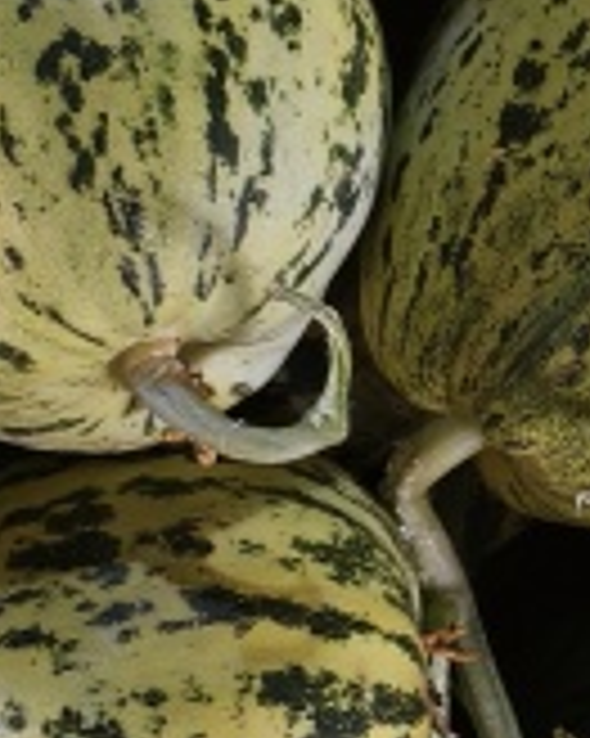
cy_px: 421
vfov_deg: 13.2
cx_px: 1293
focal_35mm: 146
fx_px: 3190
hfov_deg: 9.6
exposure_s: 1/100
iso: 391
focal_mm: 5.6
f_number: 1.57
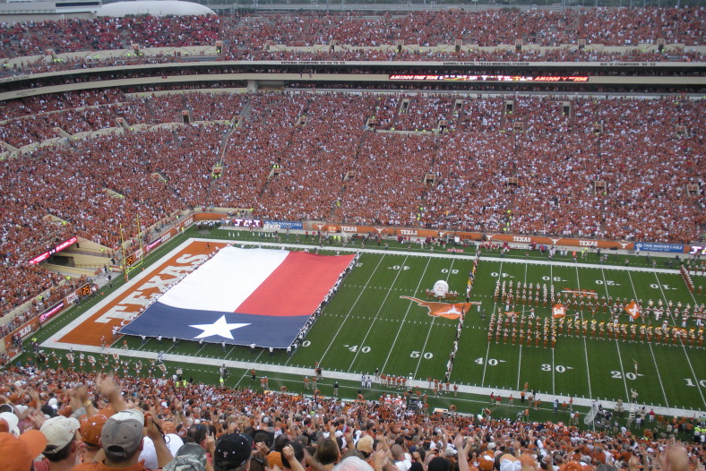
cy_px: 257
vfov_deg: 35.1
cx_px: 357
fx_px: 745
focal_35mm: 38
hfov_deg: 50.7
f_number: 3.5
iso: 87
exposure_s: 1/53
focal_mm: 6.3
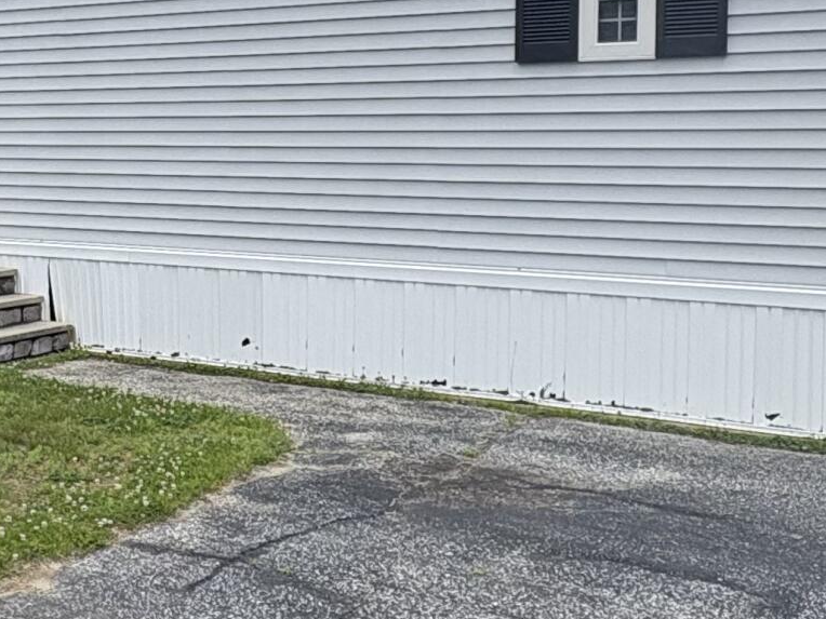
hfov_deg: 33.9
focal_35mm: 55
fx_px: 1312
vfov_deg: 26.4
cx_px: 165
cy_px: 200
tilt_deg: -2.4
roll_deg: +0.2
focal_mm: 2.22
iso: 50
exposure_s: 1/1536
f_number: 2.2
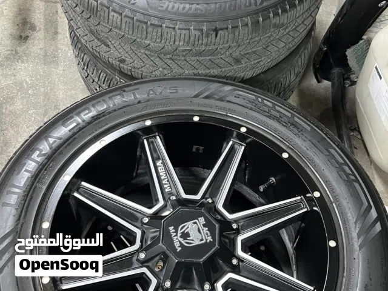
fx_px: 291
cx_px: 194
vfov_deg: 53.1
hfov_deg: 67.3
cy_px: 146
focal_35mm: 26
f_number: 1.5
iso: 250
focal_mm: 5.7
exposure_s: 1/50
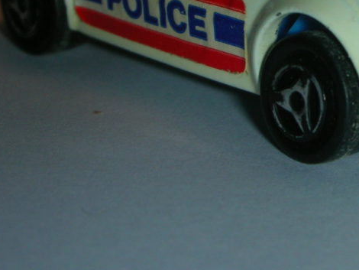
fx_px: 1650
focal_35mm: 159
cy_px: 8
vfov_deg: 9.3
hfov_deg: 12.3
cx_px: 321
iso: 50
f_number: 12.4
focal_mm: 12.2
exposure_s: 1/120
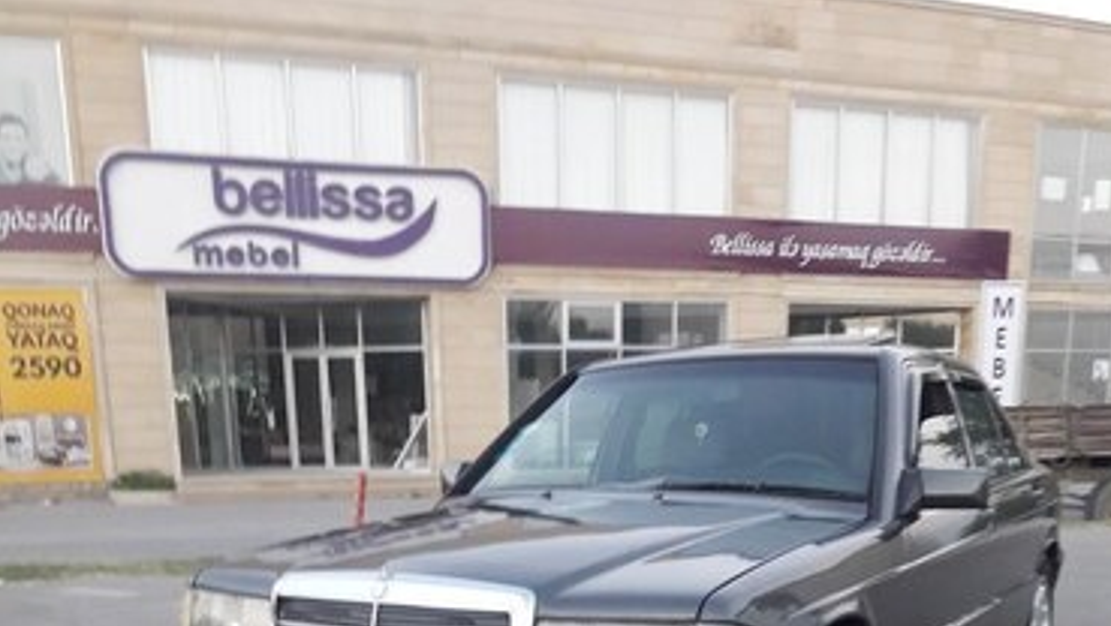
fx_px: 1208
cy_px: 734
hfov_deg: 49.4
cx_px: 557
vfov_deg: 26.2
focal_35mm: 41
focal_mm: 3.7
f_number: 1.9
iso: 160
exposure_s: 1/33
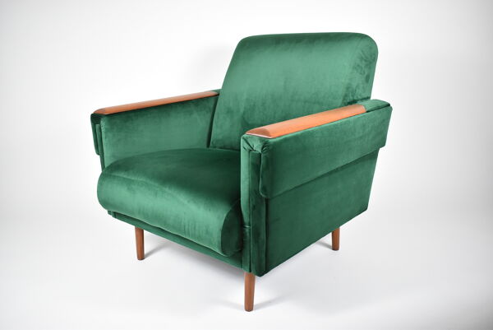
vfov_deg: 41.8
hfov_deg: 59.5
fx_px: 432
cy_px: 165
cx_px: 246
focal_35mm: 32
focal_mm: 21
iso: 1400
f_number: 4
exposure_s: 1/125
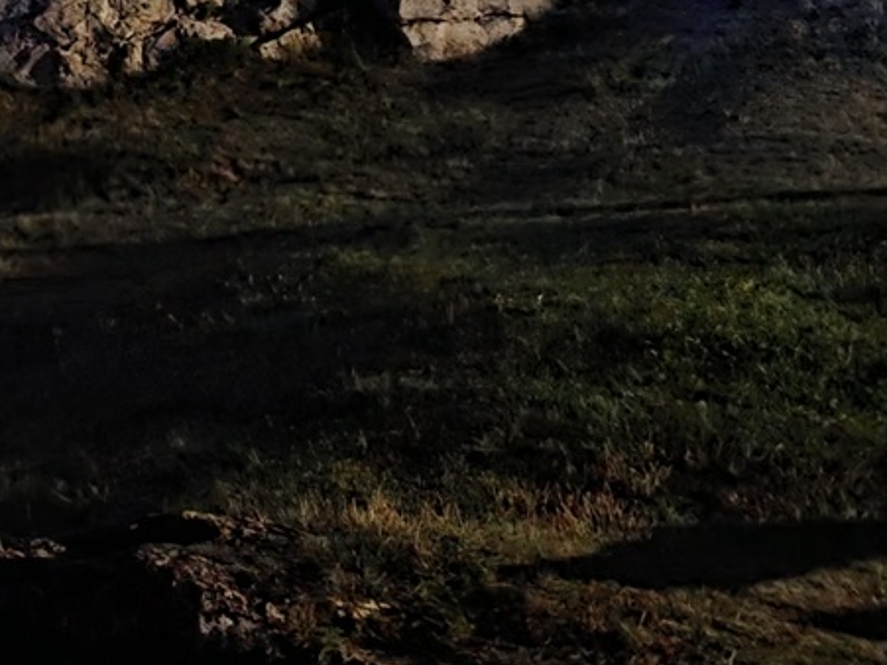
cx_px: -498
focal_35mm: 97
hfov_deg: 17.8
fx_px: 2485
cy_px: -530
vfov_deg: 13.6
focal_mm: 6.3
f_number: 1.7
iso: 2500
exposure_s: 1/15
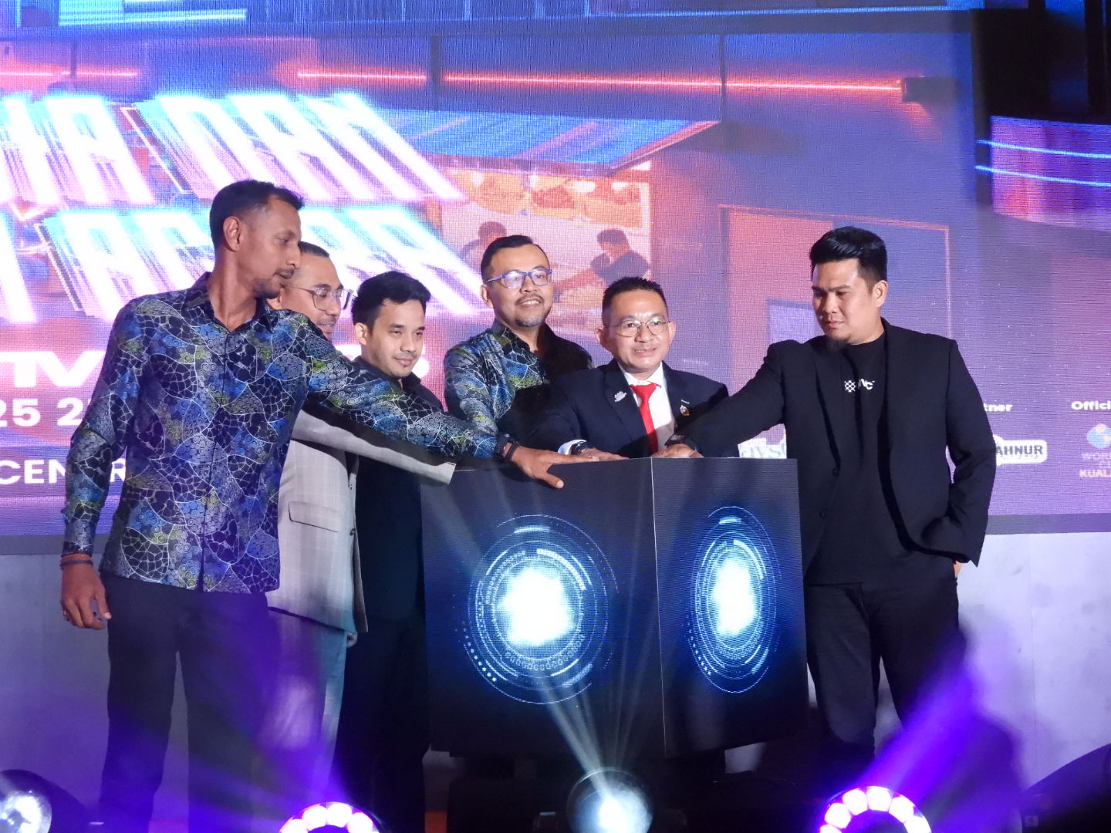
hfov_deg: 32.2
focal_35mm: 60
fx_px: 1926
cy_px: 416
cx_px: 556
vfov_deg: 24.4
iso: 2000
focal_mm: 10.7
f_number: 3.5
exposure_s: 1/100
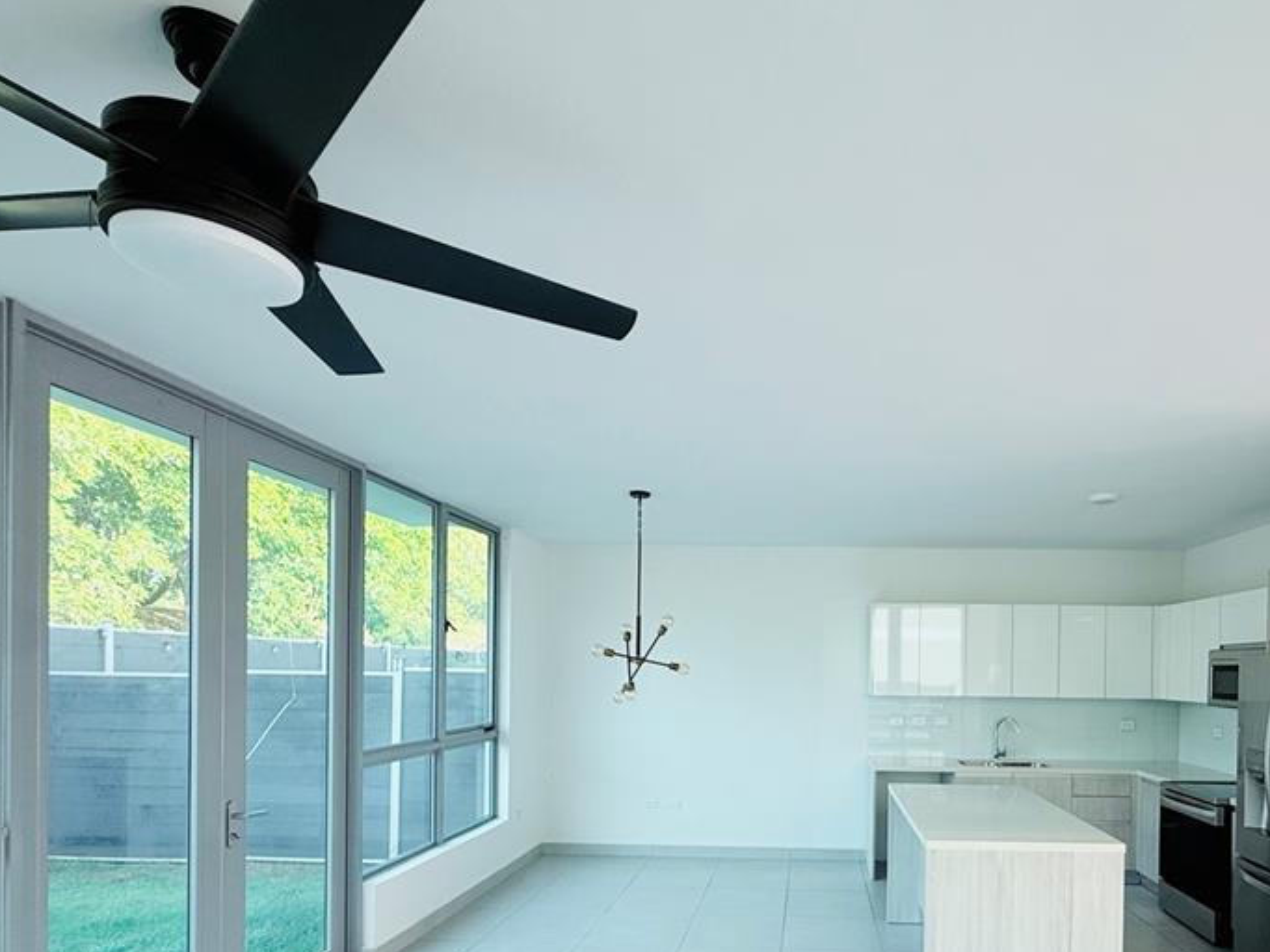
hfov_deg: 77.6
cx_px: 794
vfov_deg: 60.9
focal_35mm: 21
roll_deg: -1.1
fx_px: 770
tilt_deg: -0.2
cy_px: 679
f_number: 2.2
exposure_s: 1/99
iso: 100
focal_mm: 2.22
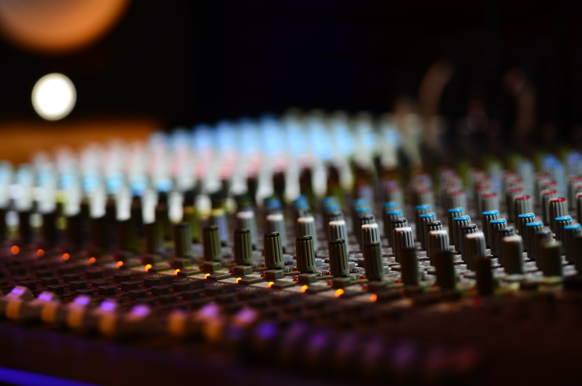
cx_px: 291
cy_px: 193
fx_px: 2299
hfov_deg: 14.4
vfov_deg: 9.6
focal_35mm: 142
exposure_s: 1/6
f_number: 2.8
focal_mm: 95
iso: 200
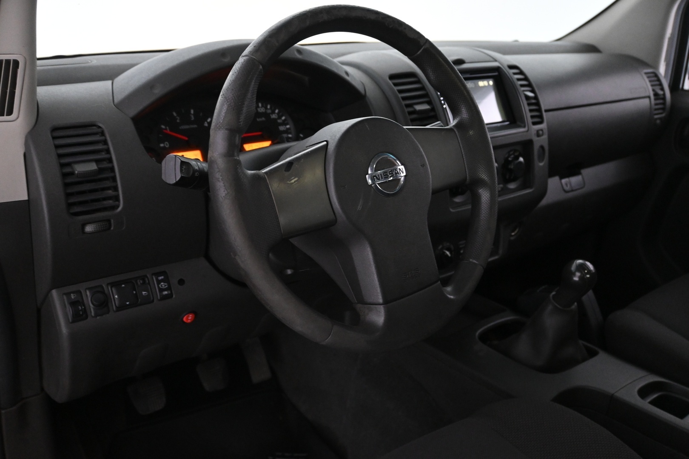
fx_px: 632
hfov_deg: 57.2
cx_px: 344
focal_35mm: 33
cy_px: 230
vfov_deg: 40.0
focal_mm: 22
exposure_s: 1/40
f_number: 4
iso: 2800
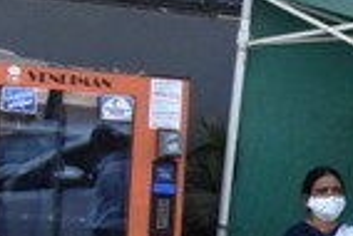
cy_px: 281
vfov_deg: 6.1
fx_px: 2204
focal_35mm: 225
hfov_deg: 8.1
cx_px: 970
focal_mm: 21
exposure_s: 1/400
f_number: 10
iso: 800
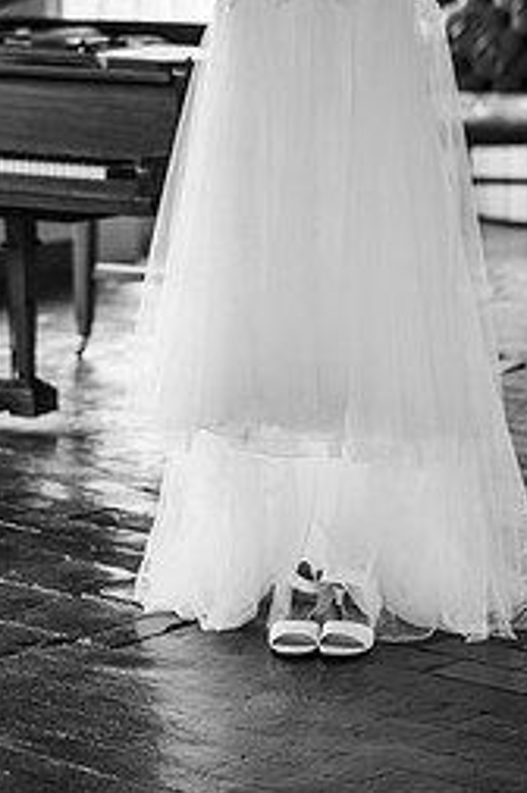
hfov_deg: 9.0
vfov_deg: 13.5
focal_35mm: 151
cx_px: 130
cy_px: 94
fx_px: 3325
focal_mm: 85
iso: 110
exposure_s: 1/200
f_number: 1.8
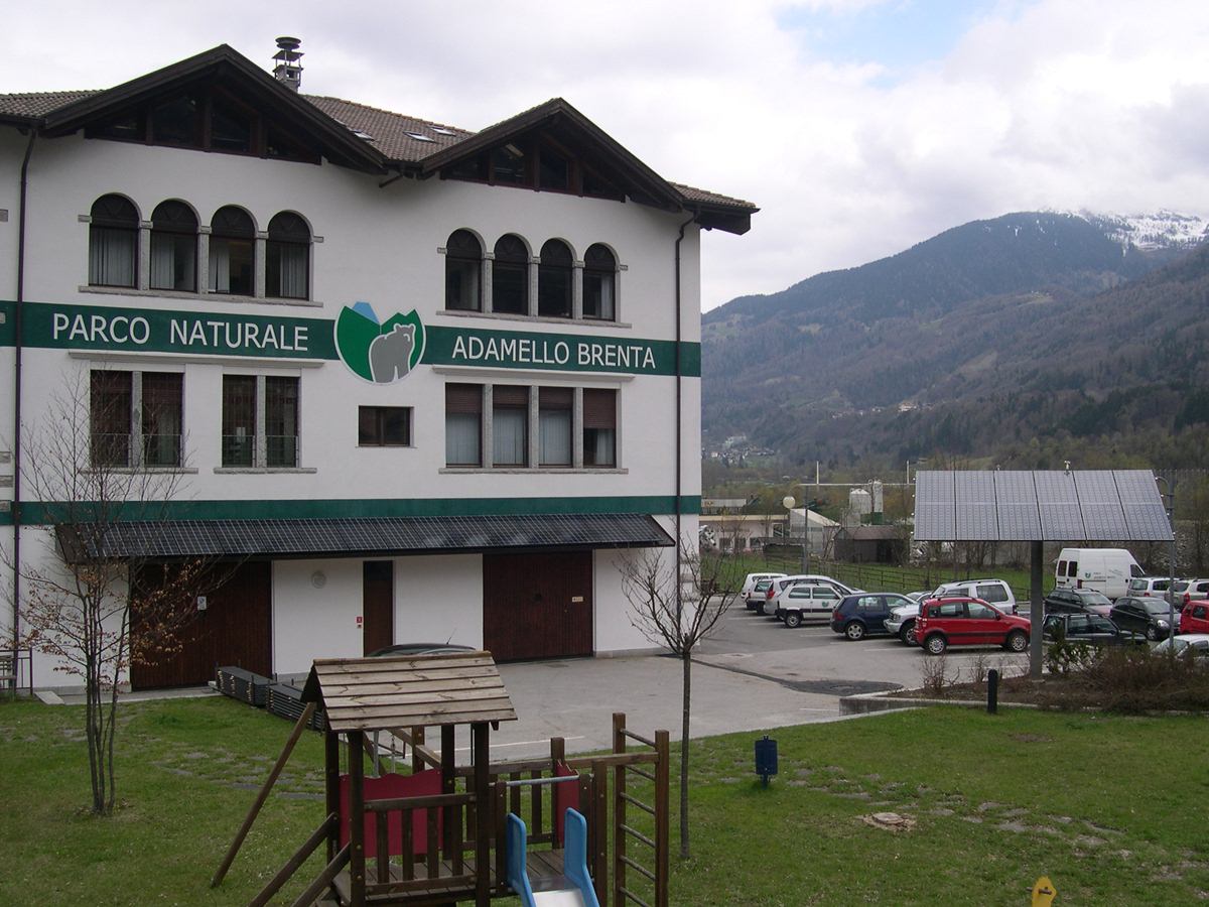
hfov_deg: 49.0
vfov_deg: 37.7
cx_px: 604
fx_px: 1327
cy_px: 454
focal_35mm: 38
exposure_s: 1/121
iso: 100
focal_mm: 8
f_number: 7.6
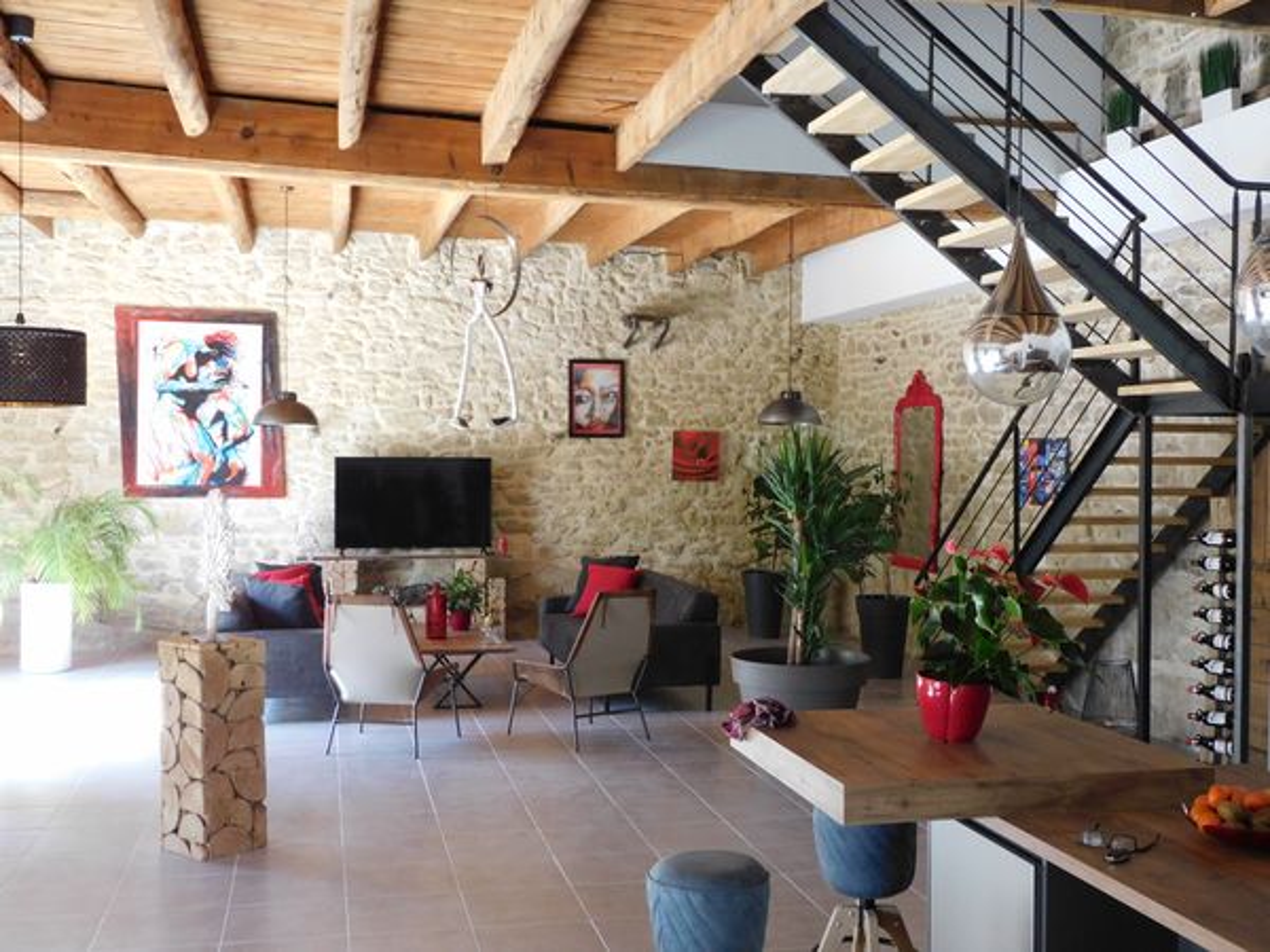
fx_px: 1468
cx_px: 635
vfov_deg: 36.0
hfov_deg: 46.8
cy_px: 476
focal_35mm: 40
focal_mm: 7.2
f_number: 3.8
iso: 400
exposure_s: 1/30
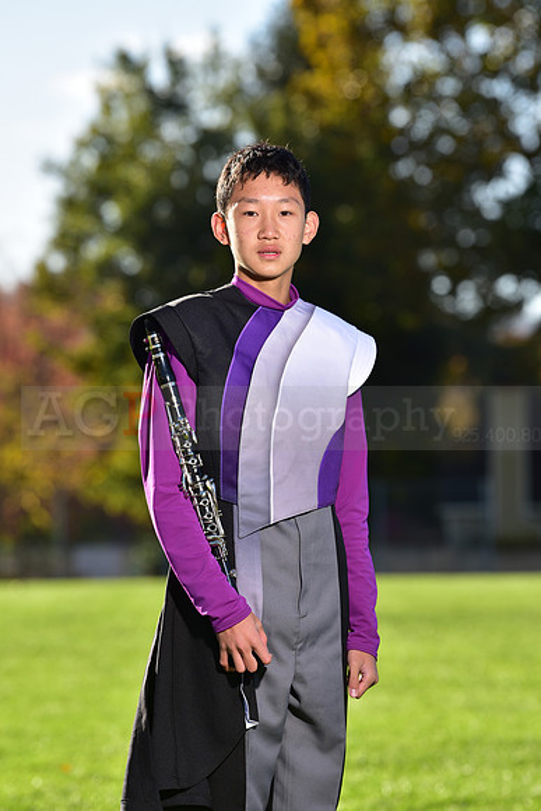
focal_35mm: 200
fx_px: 4505
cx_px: 270
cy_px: 406
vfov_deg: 10.3
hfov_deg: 6.9
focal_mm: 200
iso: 80
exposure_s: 1/250
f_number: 5.6
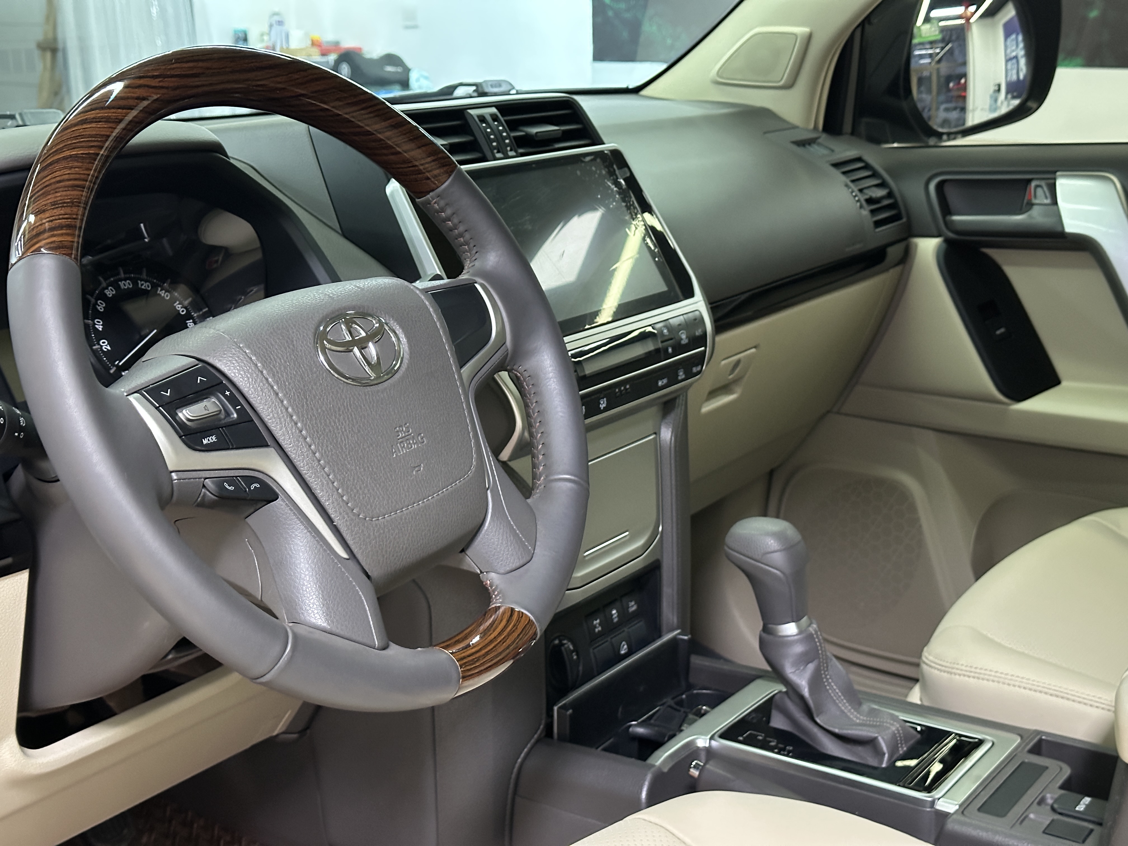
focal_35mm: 48
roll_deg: +0.5
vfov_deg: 30.3
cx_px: 564
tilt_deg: -14.6
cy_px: 423
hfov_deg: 39.7
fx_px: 1564
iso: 500
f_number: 1.78
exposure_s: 1/34
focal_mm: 6.86
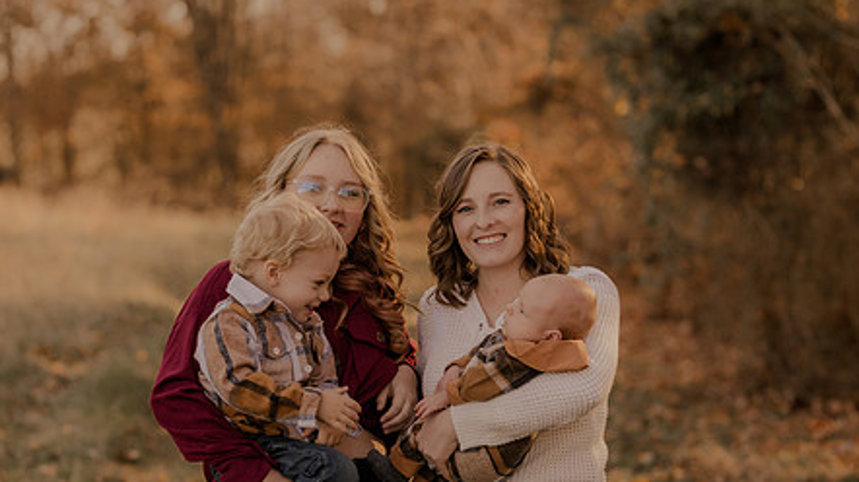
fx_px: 2663
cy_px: 333
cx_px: 358
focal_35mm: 117
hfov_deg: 18.3
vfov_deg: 10.3
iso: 200
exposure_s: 1/400
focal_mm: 85
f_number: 2.8
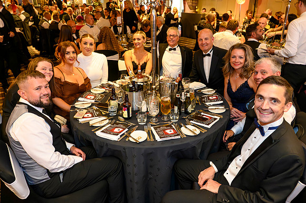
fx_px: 232
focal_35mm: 27
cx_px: 156
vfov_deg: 47.3
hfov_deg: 66.8
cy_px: 94
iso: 18000
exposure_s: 1/125
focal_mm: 25
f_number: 4
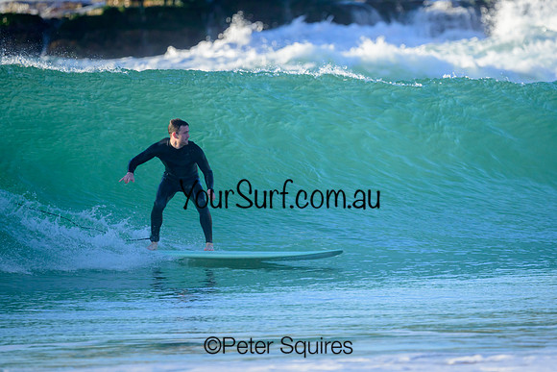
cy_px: 158
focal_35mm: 919
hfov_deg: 2.2
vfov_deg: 1.5
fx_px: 14223
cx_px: 320
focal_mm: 800
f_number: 6.3
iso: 1250
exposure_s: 1/2000
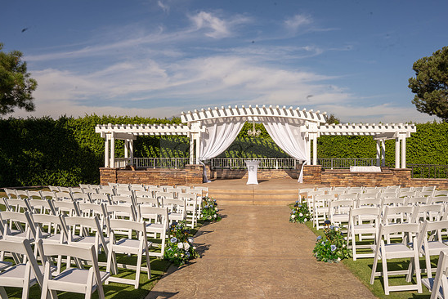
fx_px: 361
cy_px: 157
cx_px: 231
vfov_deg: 45.0
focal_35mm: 29
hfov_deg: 63.6
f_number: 16
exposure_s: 1/160
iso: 100
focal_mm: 27.4
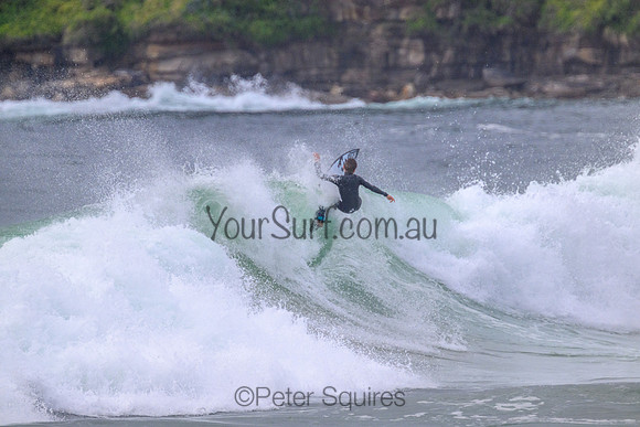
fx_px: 14225
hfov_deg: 2.6
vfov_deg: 1.7
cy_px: 214
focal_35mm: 800
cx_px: 320
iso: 1250
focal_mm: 800
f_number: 11
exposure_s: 1/1600
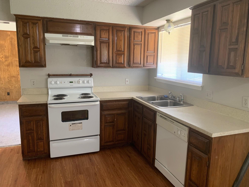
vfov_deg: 53.1
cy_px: 94
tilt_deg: -9.0
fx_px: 187
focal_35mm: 26
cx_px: 124
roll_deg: -1.2
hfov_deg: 67.3
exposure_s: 1/45
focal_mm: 4.25
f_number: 1.8
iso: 400
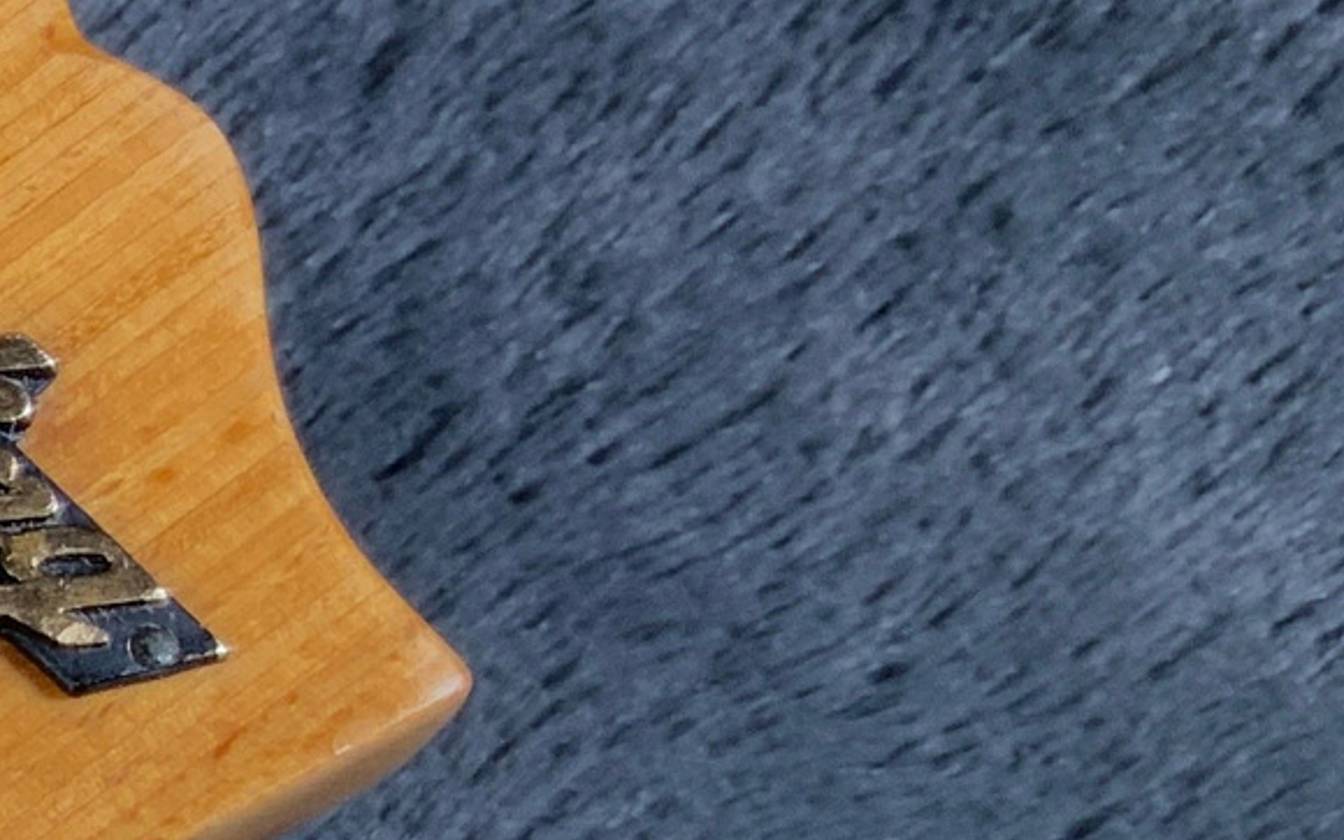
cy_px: 958
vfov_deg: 9.5
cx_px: -1597
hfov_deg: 12.8
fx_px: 4982
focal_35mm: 136
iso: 16
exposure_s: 1/104
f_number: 1.8
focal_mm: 3
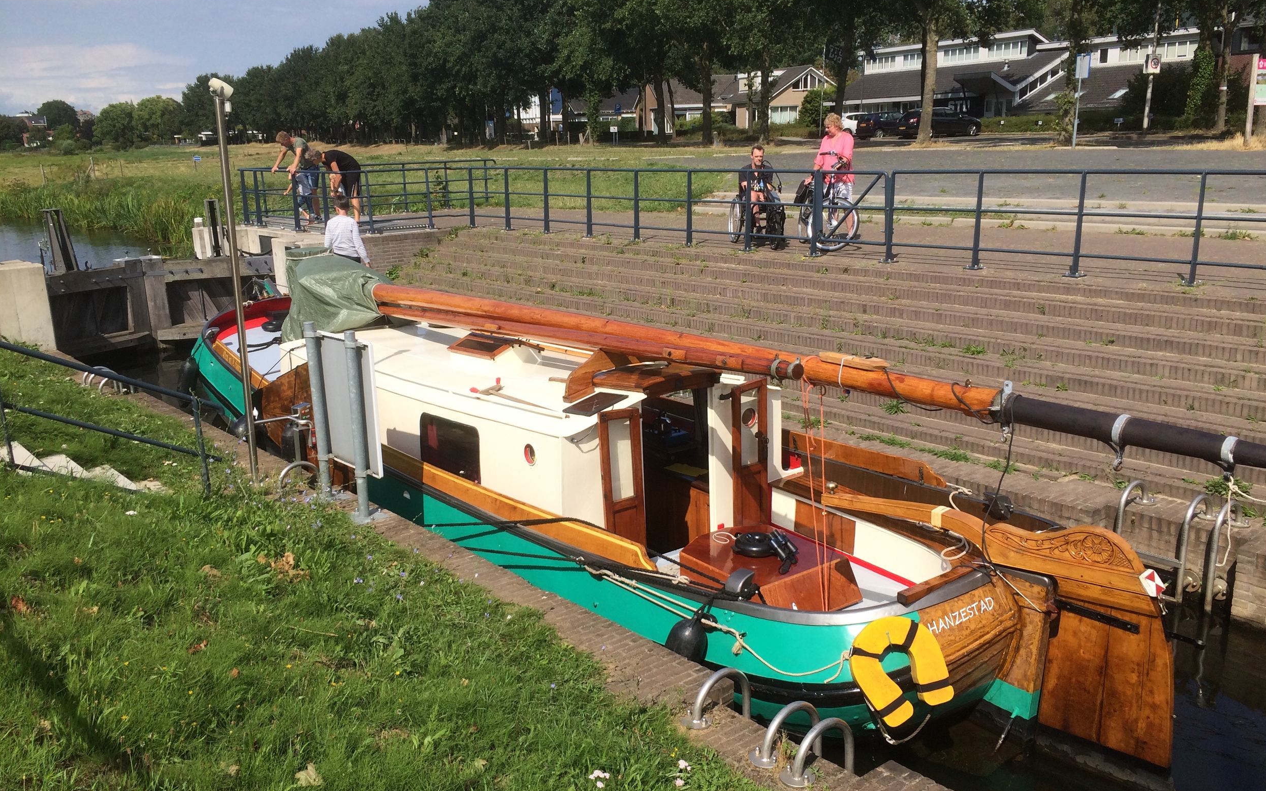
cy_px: 414
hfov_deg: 61.2
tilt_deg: -17.3
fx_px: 1070
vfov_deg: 40.6
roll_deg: +2.1
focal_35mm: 31
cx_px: 637
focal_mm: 4.15
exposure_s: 1/2415
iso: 32
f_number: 2.2
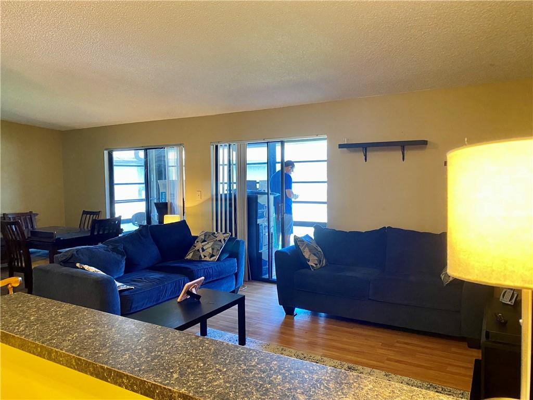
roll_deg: +0.2
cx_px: 266
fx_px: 400
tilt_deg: -3.3
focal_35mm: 26
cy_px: 200
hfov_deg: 67.3
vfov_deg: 53.1
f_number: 1.8
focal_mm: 4.25
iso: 400
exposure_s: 1/40
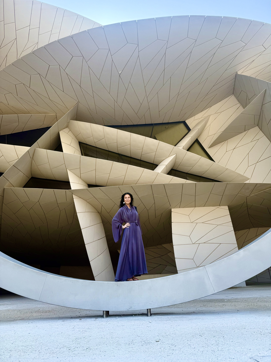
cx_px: 136
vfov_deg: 71.6
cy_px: 181
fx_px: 251
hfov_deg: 56.8
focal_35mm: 24
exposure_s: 1/992
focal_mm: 6.76
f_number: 1.78
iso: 80
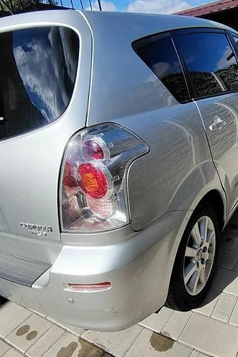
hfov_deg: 45.2
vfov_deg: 65.4
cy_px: 190
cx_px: 172
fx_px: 277
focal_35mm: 28
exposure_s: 1/2315
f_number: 2.2
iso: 100
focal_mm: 1.42
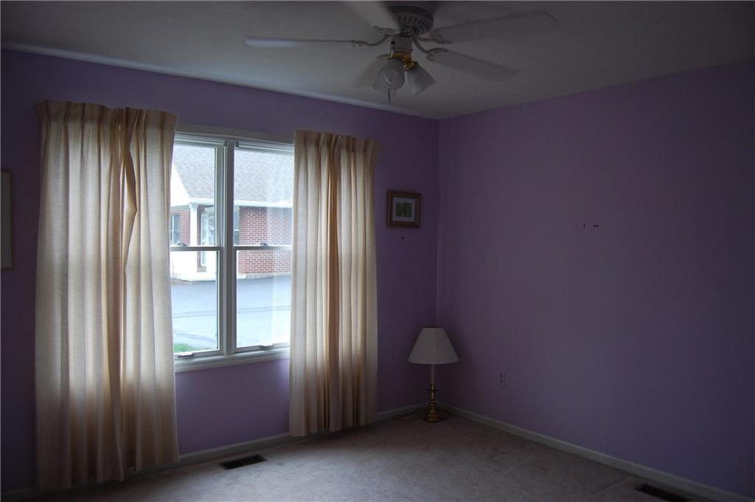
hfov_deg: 67.4
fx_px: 566
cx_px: 378
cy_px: 251
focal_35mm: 27
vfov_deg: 47.8
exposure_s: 1/60
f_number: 4
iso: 400
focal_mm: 18
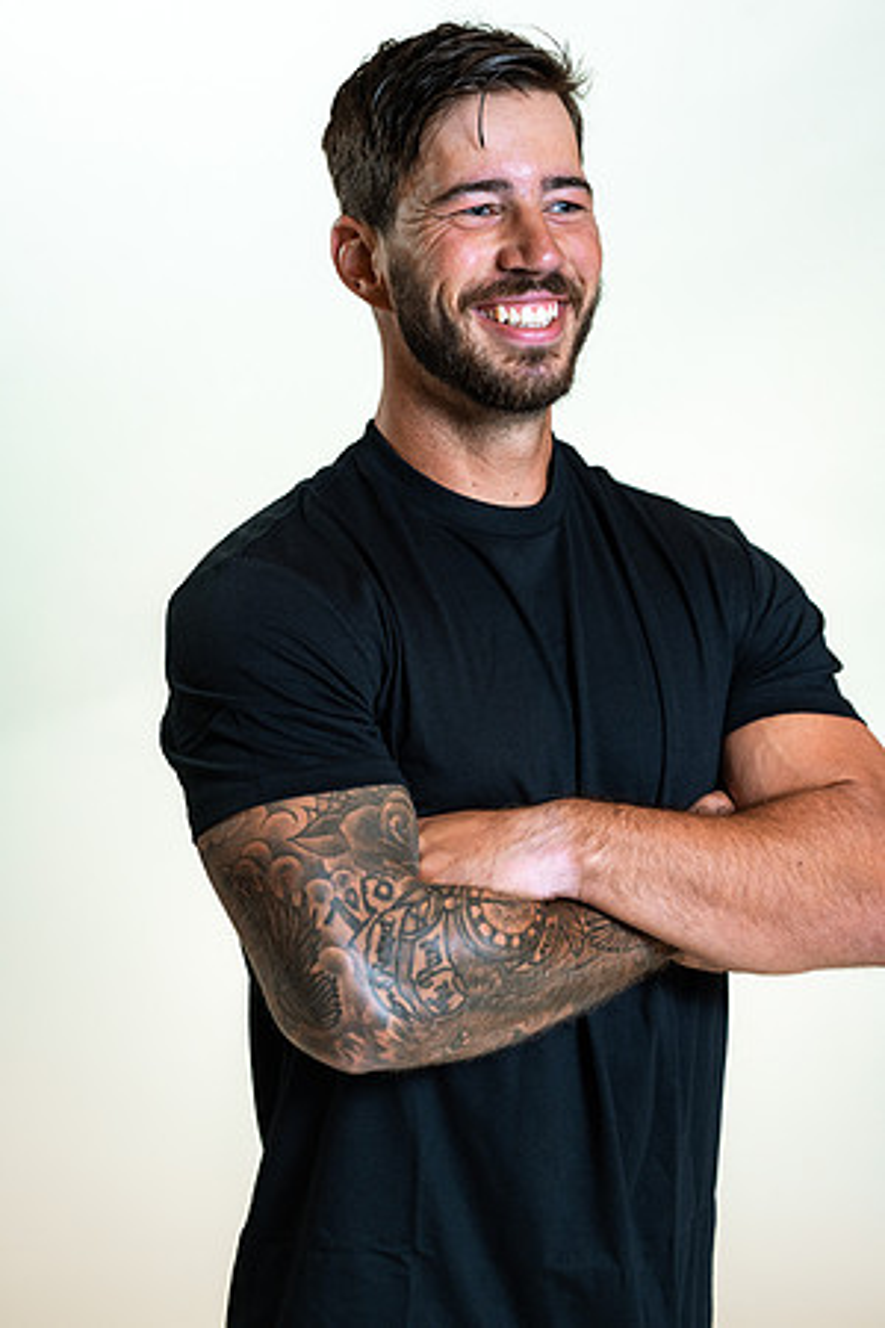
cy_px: 664
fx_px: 3134
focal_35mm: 85
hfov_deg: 16.1
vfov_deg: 23.9
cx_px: 442
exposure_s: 1/160
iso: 320
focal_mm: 85
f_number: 4
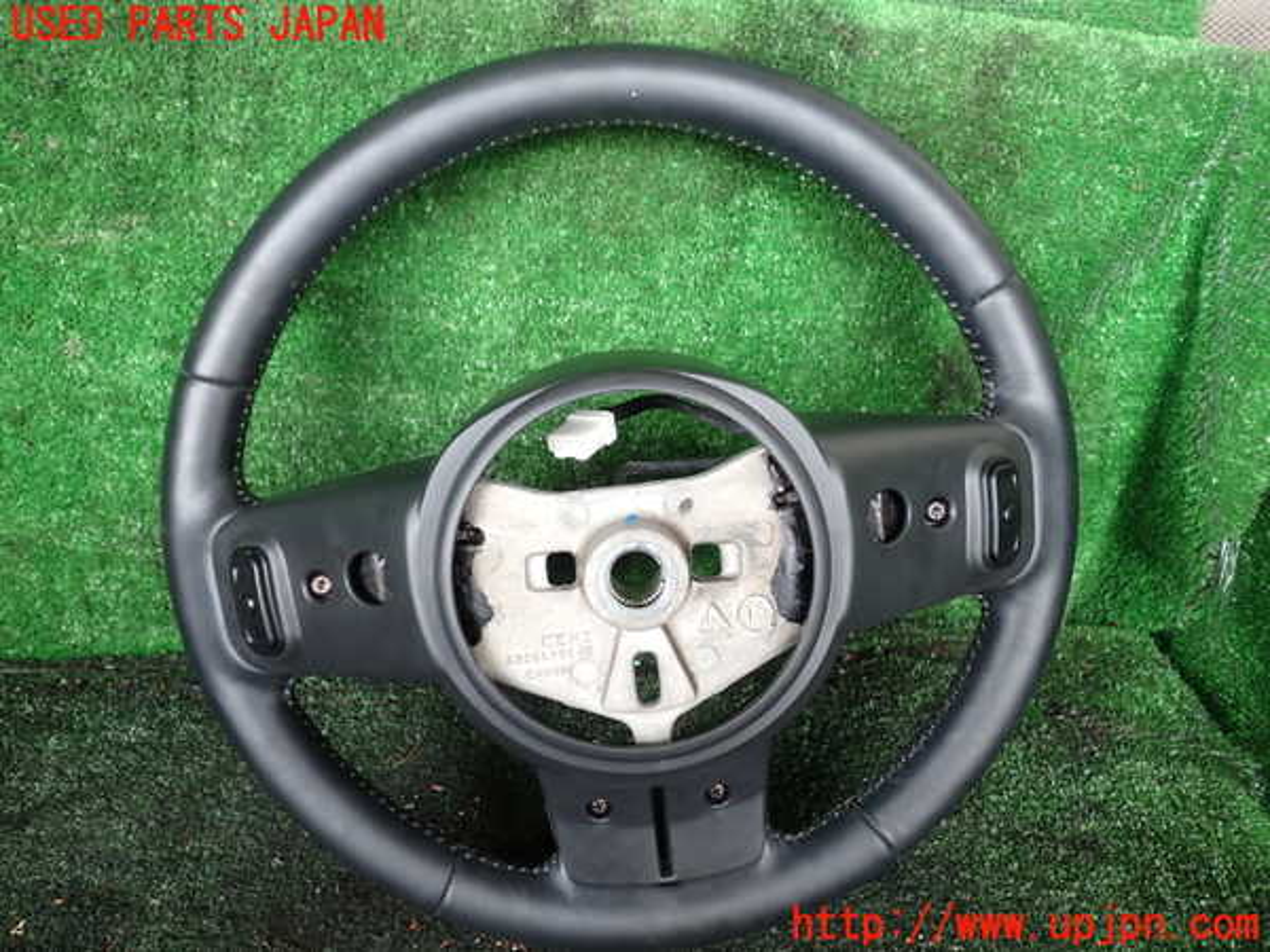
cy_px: 476
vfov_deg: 46.8
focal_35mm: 30
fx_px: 1101
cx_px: 635
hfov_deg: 60.0
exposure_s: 1/60
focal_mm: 5.4
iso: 200
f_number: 2.3
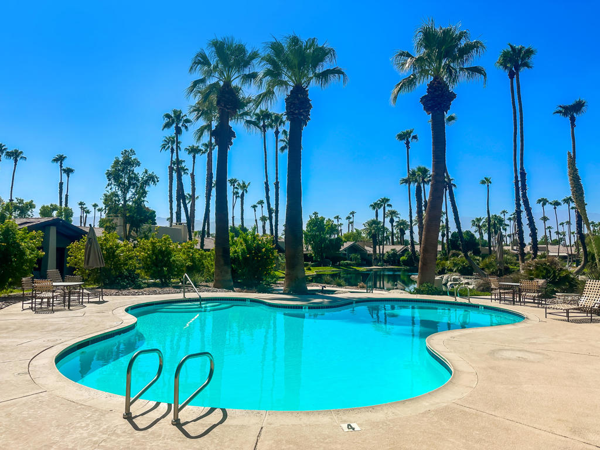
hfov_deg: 71.6
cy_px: 225
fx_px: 416
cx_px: 300
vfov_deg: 56.8
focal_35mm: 24
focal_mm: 6.86
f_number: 1.8
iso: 80
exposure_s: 1/8900
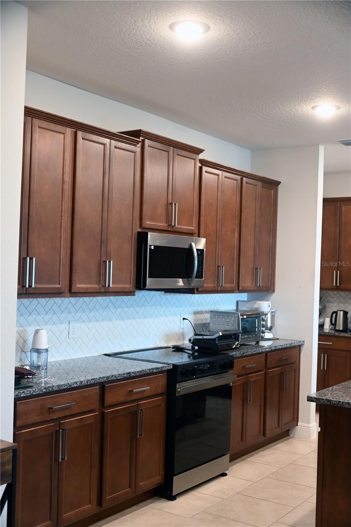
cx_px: 176
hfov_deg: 30.5
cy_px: 264
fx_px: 645
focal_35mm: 44
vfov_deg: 44.5
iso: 1800
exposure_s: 1/50
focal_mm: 44
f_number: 4.2
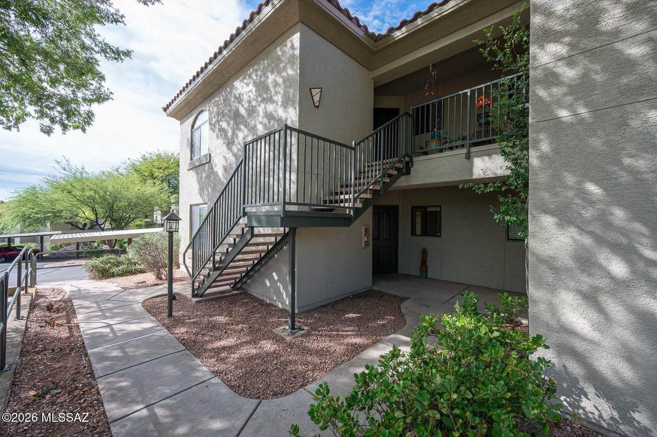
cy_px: 218
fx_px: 255
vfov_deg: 81.1
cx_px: 328
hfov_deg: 104.3
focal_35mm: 14
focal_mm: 14
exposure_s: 1/320
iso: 200
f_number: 6.3
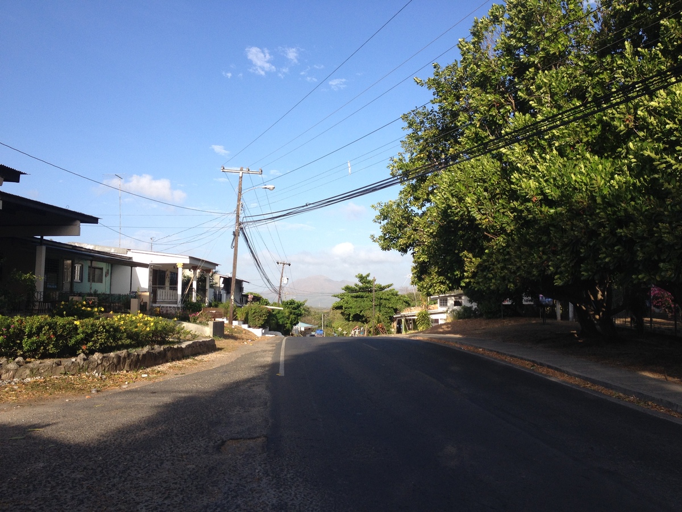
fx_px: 690
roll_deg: +0.5
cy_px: 256
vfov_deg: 40.7
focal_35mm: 35
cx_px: 341
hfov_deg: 52.6
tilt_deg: +1.0
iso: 50
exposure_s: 1/1104
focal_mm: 4.28
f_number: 2.4
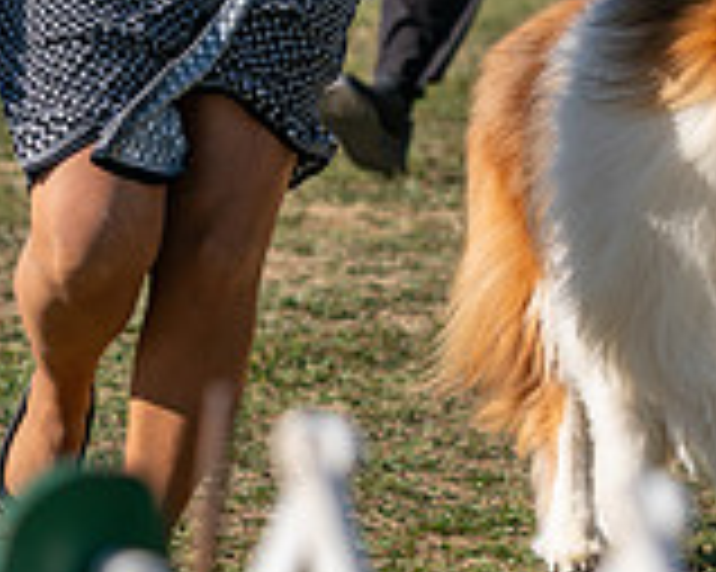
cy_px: -329
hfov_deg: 5.1
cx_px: 817
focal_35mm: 378
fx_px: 8005
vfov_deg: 4.1
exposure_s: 1/1250
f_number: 4.5
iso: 100
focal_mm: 95
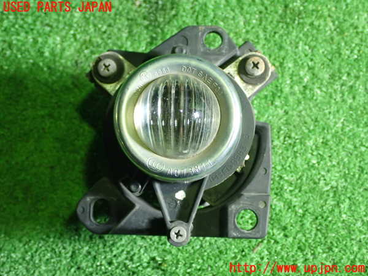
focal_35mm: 50
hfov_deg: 38.2
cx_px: 184
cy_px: 138
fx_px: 532
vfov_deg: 29.1
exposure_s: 1/50
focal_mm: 9.01
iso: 800
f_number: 3.2
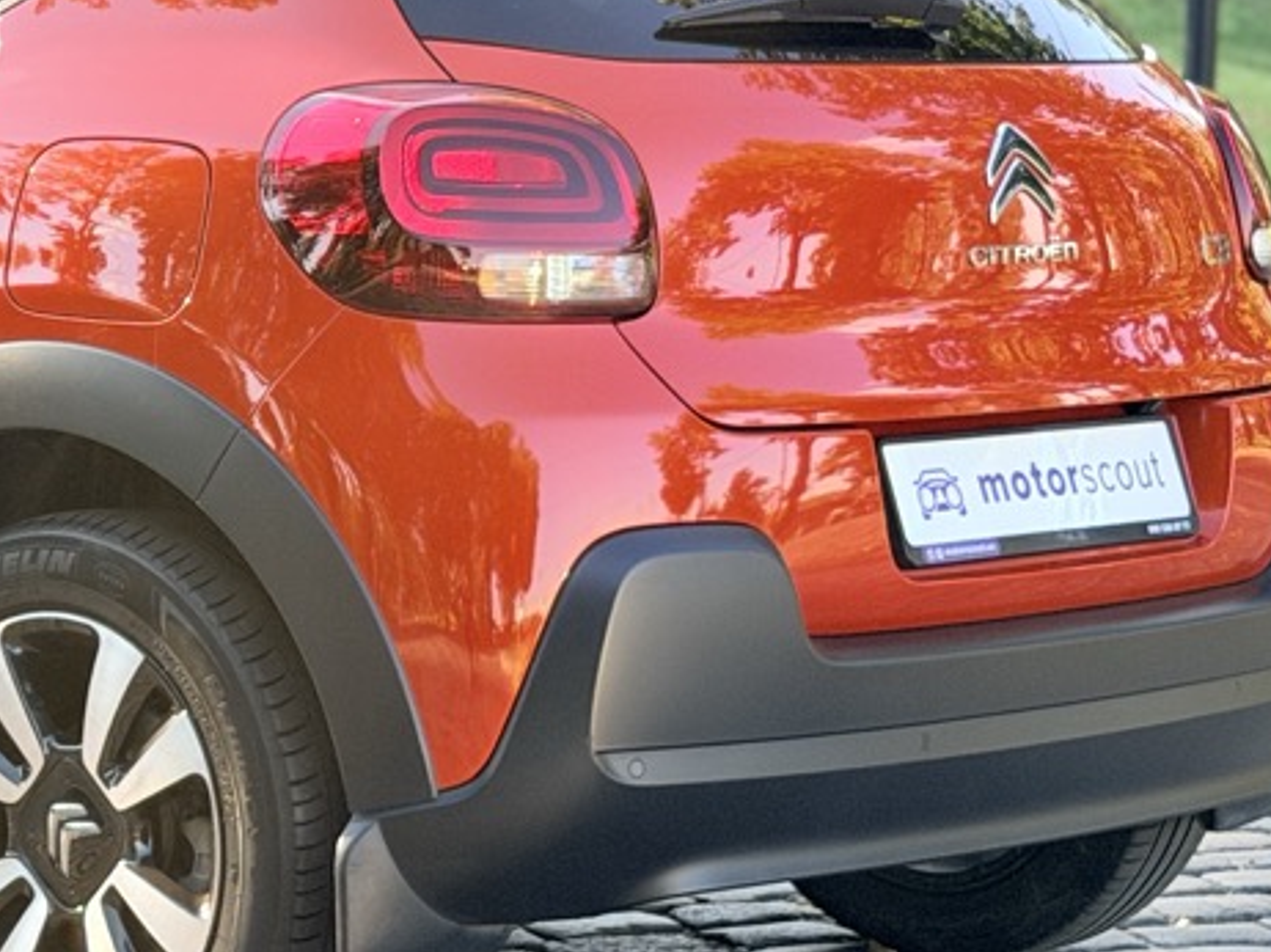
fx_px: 4881
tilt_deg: -4.1
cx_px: -25
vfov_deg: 11.1
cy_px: 250
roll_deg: -0.6
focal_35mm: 133
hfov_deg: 14.6
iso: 80
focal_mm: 6.76
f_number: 1.78
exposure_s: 1/574
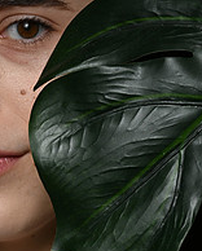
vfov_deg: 5.7
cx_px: 20
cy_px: 179
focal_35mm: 336
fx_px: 2503
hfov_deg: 4.6
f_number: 14
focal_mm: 120
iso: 160
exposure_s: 1/200
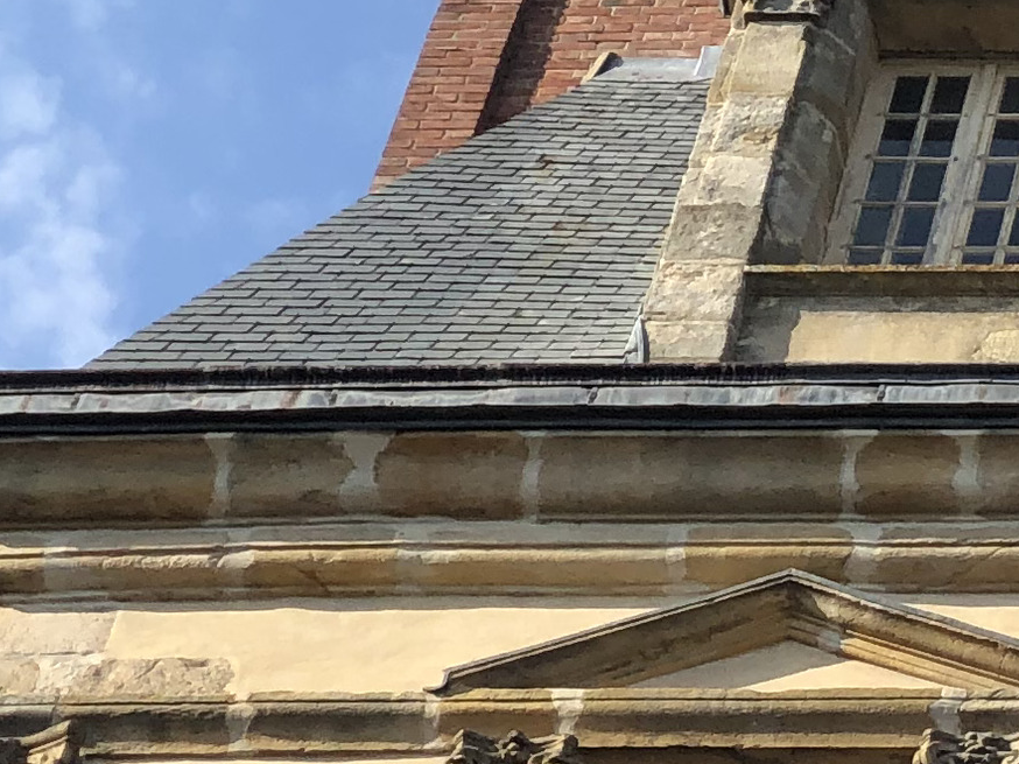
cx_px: 2255
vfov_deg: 6.2
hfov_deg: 7.8
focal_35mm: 238
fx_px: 7004
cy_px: 918
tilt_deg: +50.0
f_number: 2.4
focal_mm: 6
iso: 16
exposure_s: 1/656
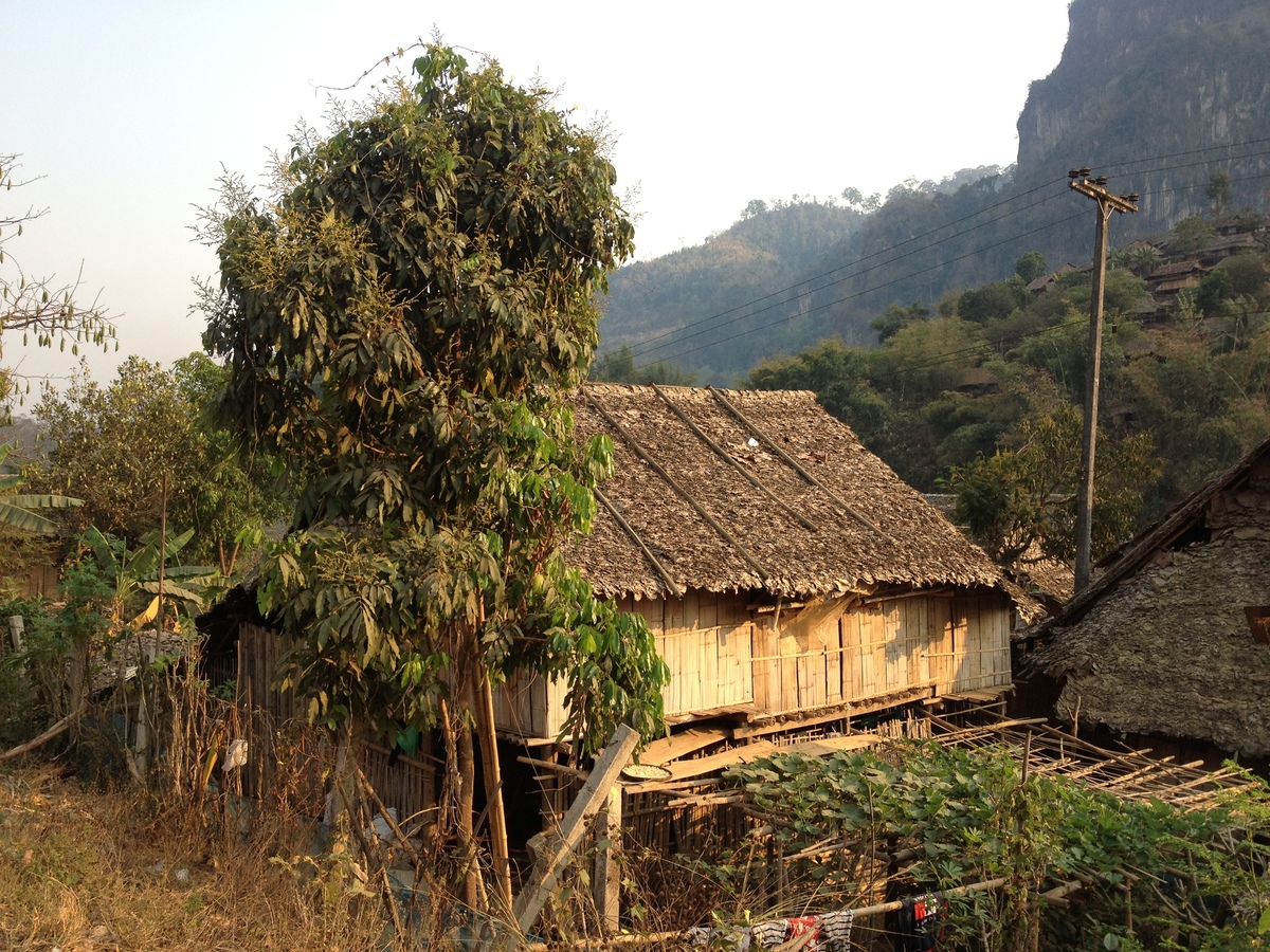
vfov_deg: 40.7
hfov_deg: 52.6
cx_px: 635
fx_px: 1284
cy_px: 476
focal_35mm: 35
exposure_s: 1/321
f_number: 2.4
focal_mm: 4.28
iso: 50
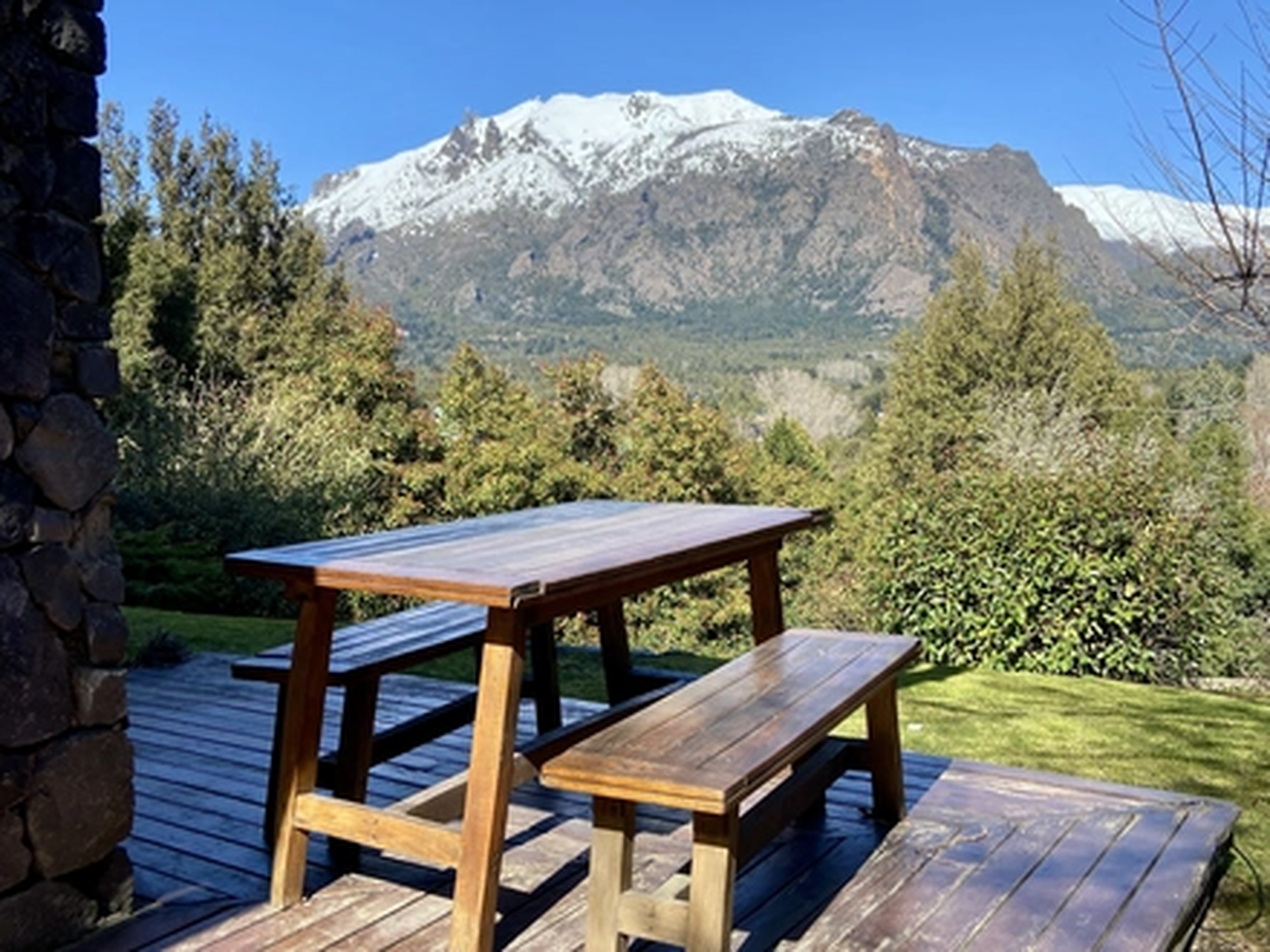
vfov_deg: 53.1
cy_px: 476
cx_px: 635
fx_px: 954
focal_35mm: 26
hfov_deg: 67.3
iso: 32
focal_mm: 4.25
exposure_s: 1/1996
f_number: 1.8
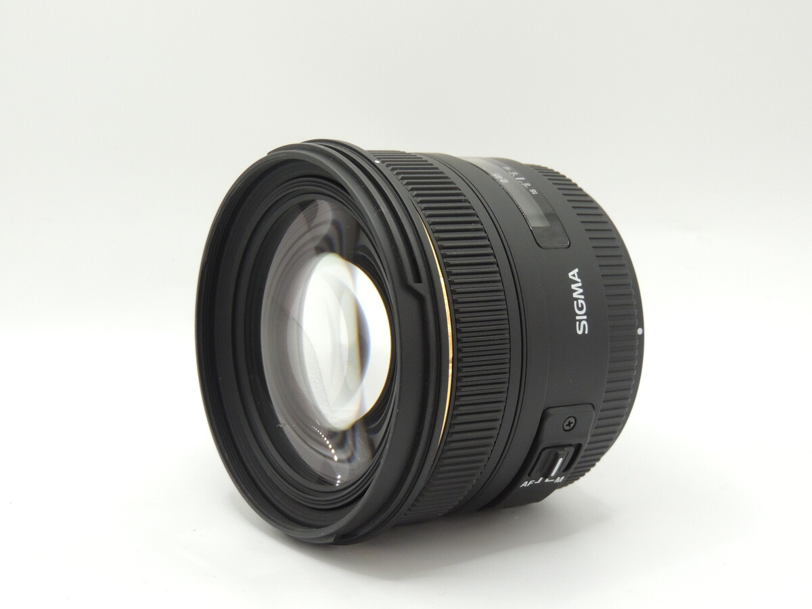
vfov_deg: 17.4
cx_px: 406
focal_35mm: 85
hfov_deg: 23.0
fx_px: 1994
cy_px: 304
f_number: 4
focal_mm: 15.1
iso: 400
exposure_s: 1/50
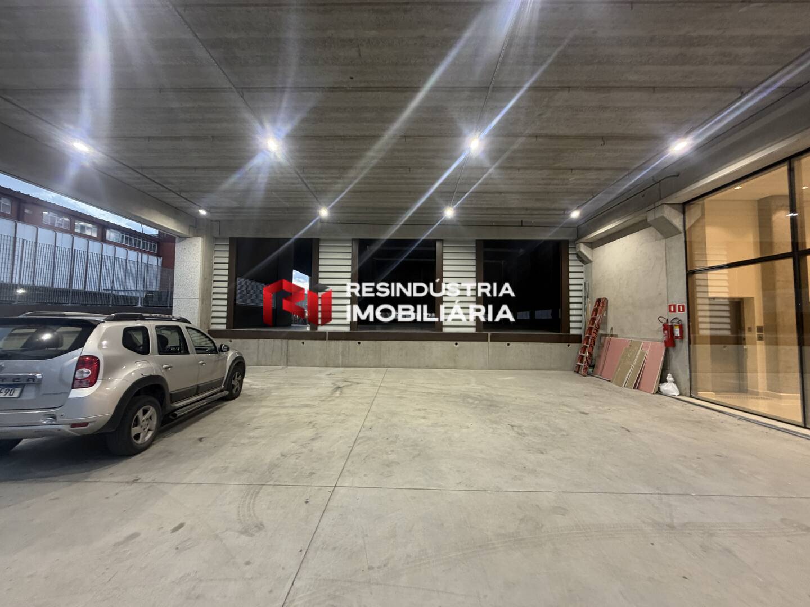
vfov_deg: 85.7
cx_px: 405
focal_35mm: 14
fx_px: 328
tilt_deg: +5.2
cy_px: 304
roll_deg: -1.0
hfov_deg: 102.1
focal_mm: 2.22
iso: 200
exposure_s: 1/60
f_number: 2.2
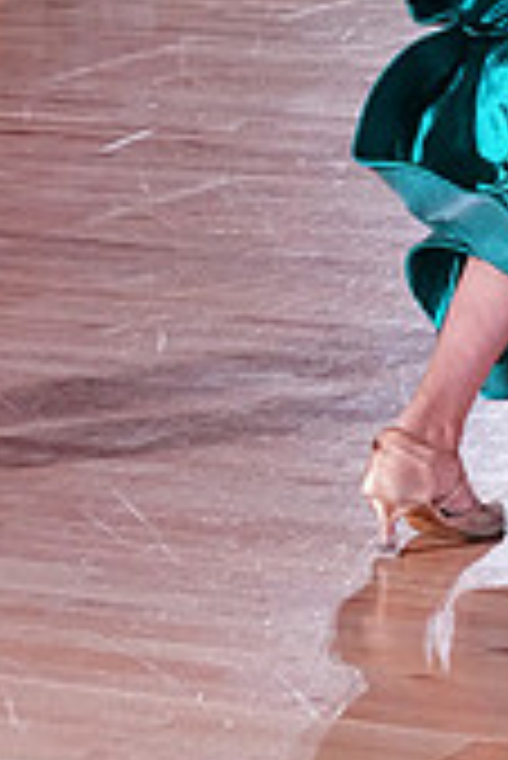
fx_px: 4267
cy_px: -301
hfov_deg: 6.8
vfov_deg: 9.9
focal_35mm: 202
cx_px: 70
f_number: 5
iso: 5000
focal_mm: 59
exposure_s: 1/400
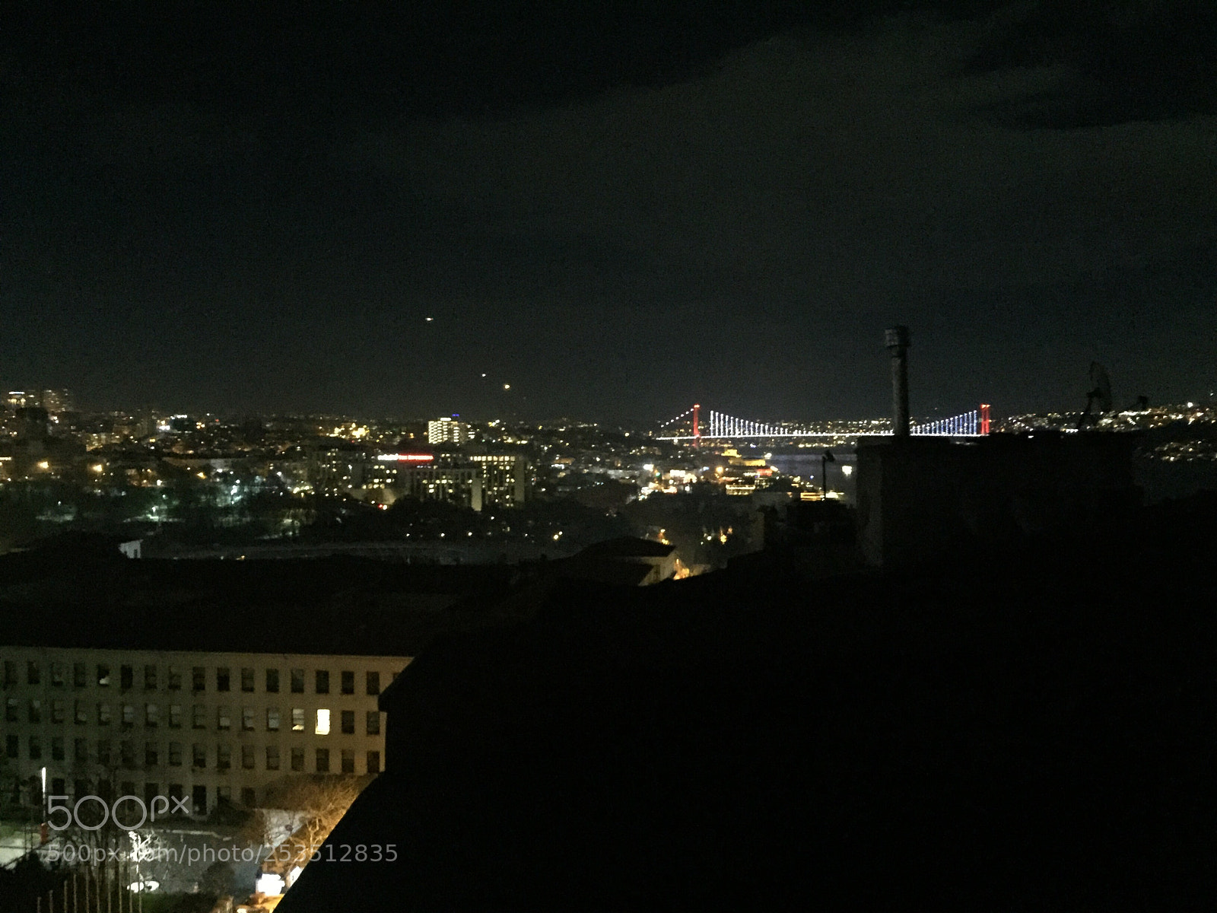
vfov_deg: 48.2
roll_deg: -0.7
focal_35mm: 29
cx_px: 608
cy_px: 456
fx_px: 1020
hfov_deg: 61.7
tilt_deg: -1.1
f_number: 2.2
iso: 2000
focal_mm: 4.15
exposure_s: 1/17
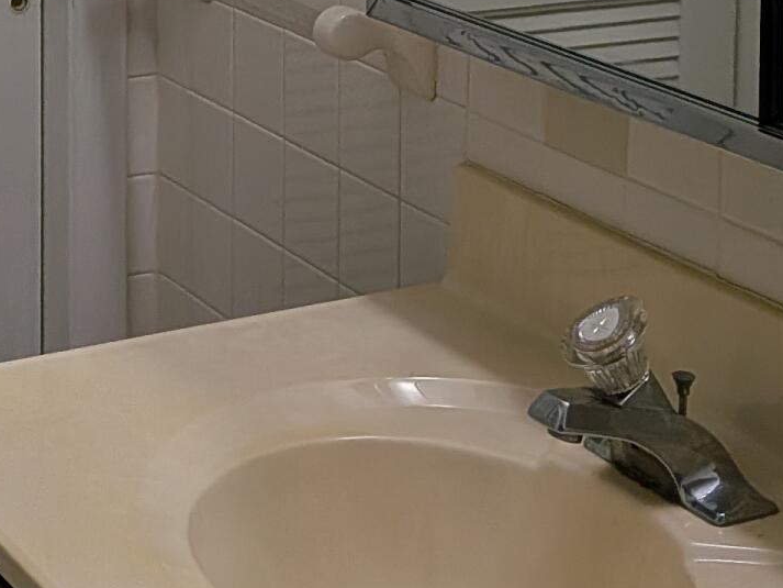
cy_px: -380
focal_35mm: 101
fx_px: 2285
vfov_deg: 13.5
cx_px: 246
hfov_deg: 19.4
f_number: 1.7
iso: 34
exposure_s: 1/158
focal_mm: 4.53
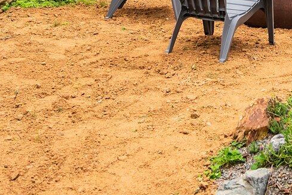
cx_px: 349
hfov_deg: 26.7
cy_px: -104
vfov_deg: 18.0
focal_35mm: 67
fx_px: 543
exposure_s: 1/200
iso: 800
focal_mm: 16
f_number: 4
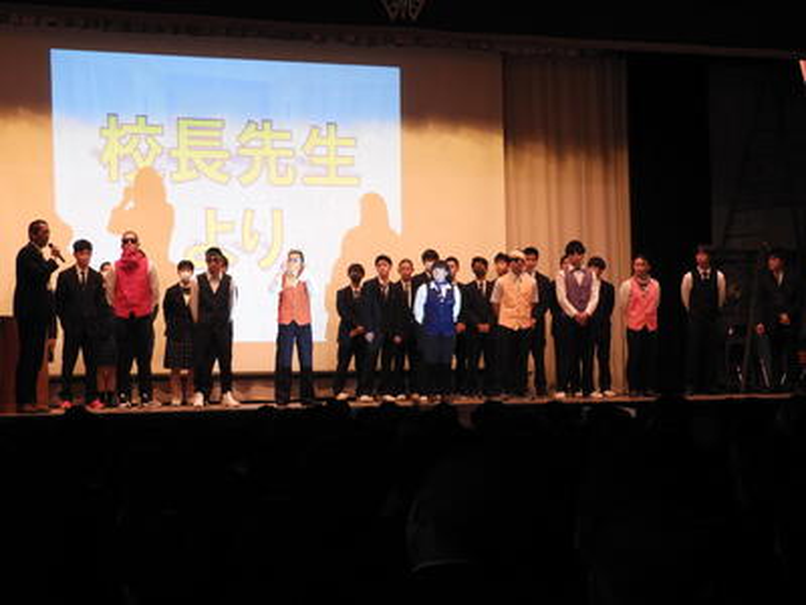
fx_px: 2212
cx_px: 403
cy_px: 302
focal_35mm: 95
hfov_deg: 20.7
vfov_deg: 15.6
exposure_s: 1/20
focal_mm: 17
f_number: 4.8
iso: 400
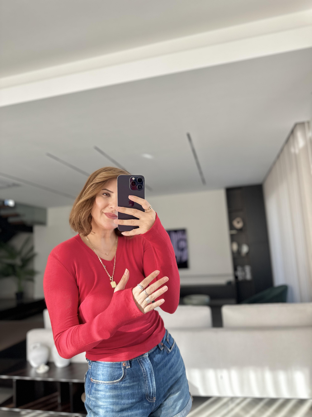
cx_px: 156
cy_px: 208
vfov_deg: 71.6
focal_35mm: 24
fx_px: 288
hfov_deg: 56.8
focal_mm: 6.86
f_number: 1.78
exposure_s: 1/121
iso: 125
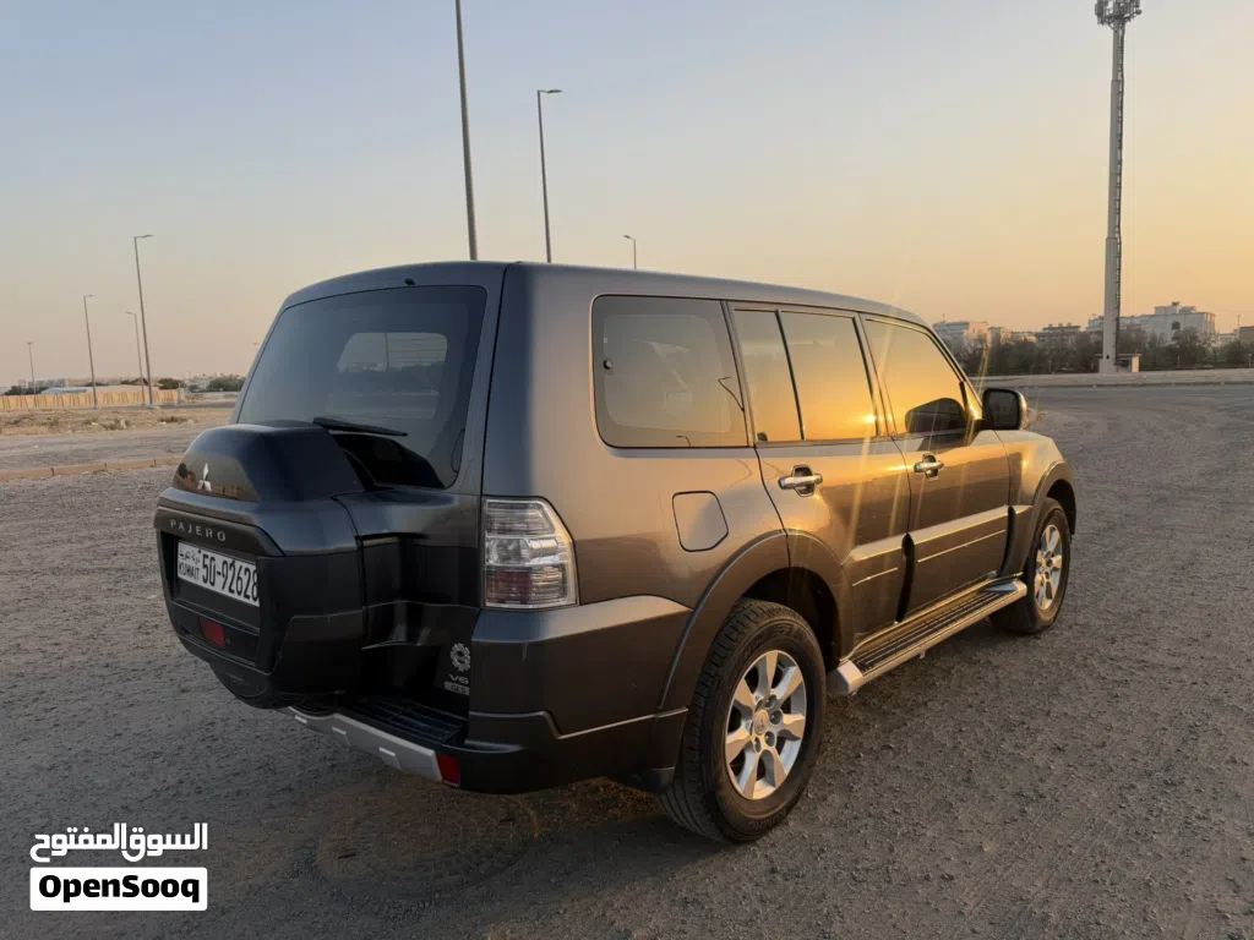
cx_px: 627
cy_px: 470
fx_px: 869
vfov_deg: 56.8
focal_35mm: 24
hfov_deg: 71.6
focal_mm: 6.76
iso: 80
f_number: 1.78
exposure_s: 1/1032
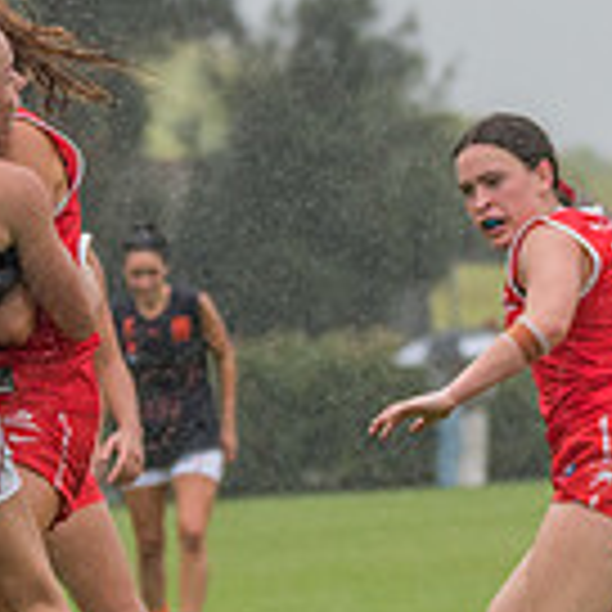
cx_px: 189
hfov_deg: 2.9
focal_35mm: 605
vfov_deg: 2.9
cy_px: 292
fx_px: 12101
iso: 800
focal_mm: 150
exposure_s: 1/1600
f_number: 5
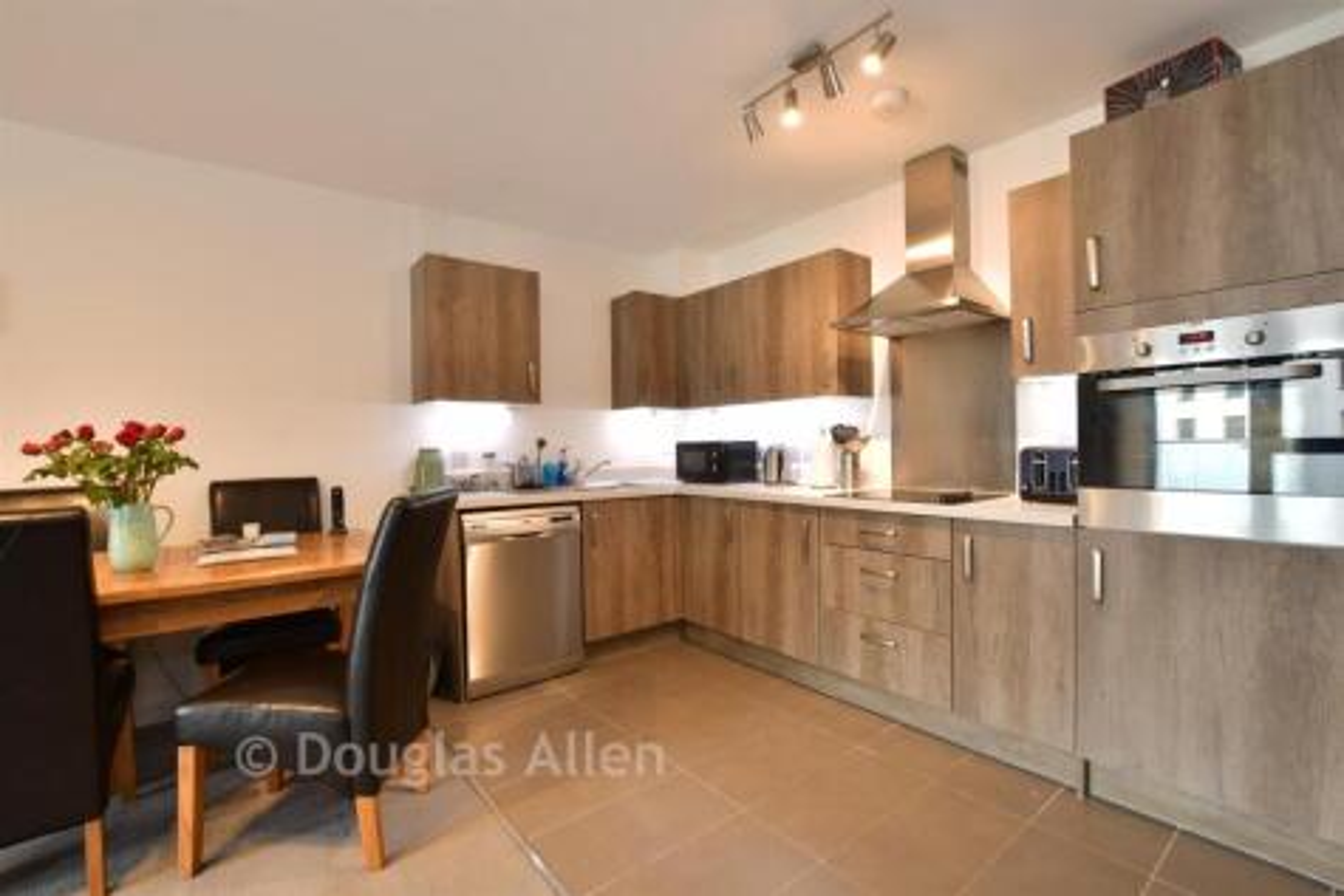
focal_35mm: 15
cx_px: 672
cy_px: 448
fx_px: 560
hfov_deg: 100.4
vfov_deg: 77.4
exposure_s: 1
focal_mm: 10
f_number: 8
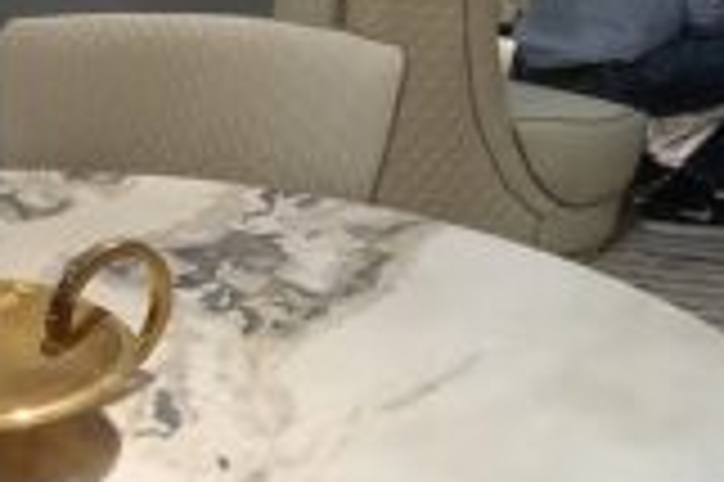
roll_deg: +1.9
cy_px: 716
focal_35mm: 88
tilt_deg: -32.5
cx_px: -175
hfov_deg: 21.3
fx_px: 1768
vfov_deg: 14.5
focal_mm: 3.3
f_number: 2.4
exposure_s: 1/50
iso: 80
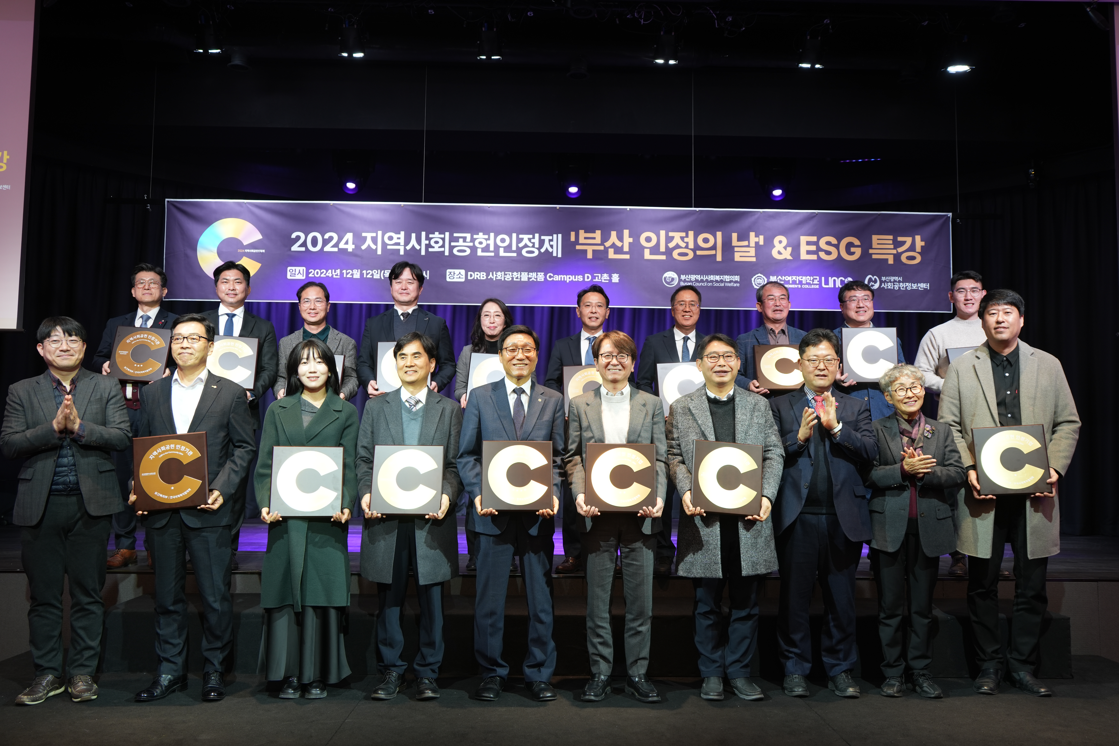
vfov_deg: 42.3
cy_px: 373
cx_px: 560
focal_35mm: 31
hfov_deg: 60.3
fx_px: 964
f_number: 4.5
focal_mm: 31
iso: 400
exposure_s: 1/30
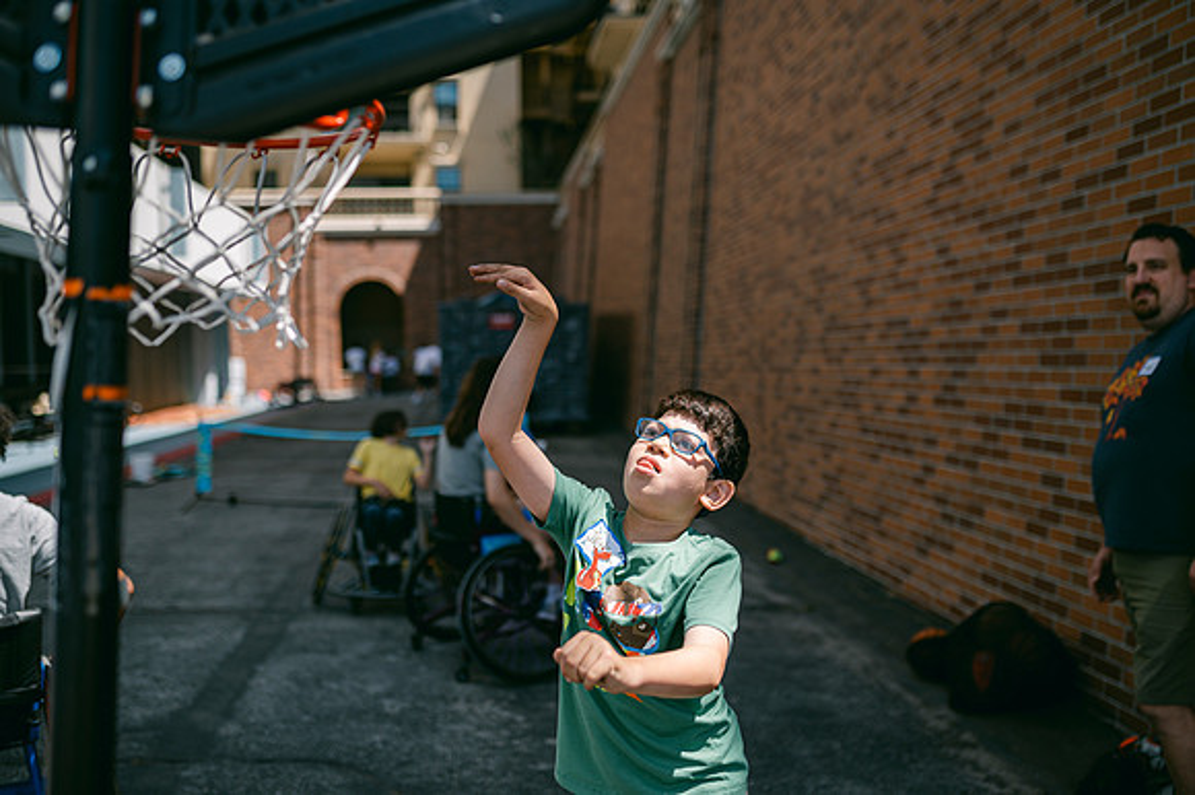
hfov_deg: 54.5
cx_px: 598
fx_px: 1161
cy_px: 398
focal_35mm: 35
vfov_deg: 37.8
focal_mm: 35
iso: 100
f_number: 2
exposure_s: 1/2500
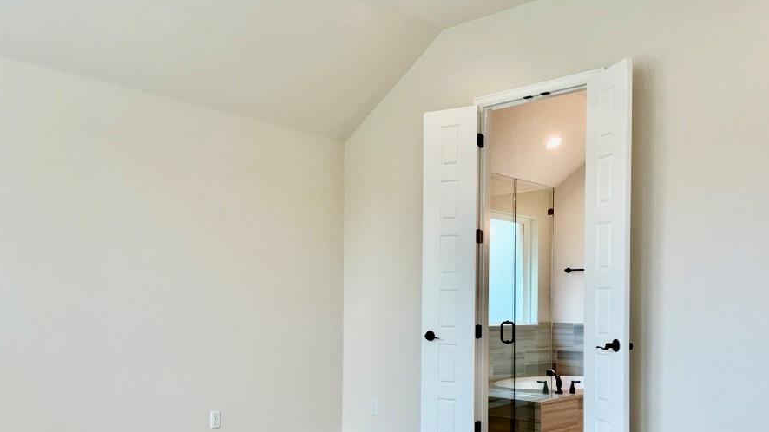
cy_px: 298
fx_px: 693
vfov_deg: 34.2
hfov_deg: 58.0
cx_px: 413
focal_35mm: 34
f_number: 1.8
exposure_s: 1/120
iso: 32
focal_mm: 3
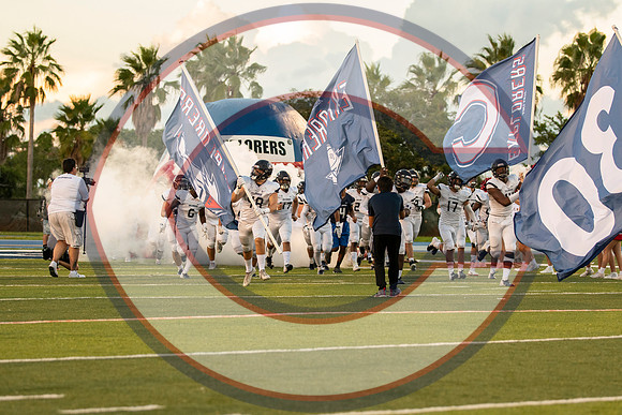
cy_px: 208
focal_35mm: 142
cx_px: 311
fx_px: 2463
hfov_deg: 14.4
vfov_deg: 9.6
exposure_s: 1/1600
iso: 1600
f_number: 2.8
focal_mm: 95
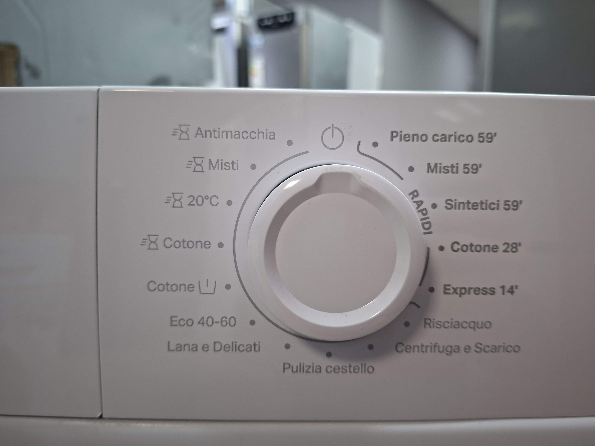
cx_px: 298
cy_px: 223
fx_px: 395
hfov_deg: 73.9
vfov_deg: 58.9
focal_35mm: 23
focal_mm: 5.54
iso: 250
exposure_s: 1/50
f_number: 1.8
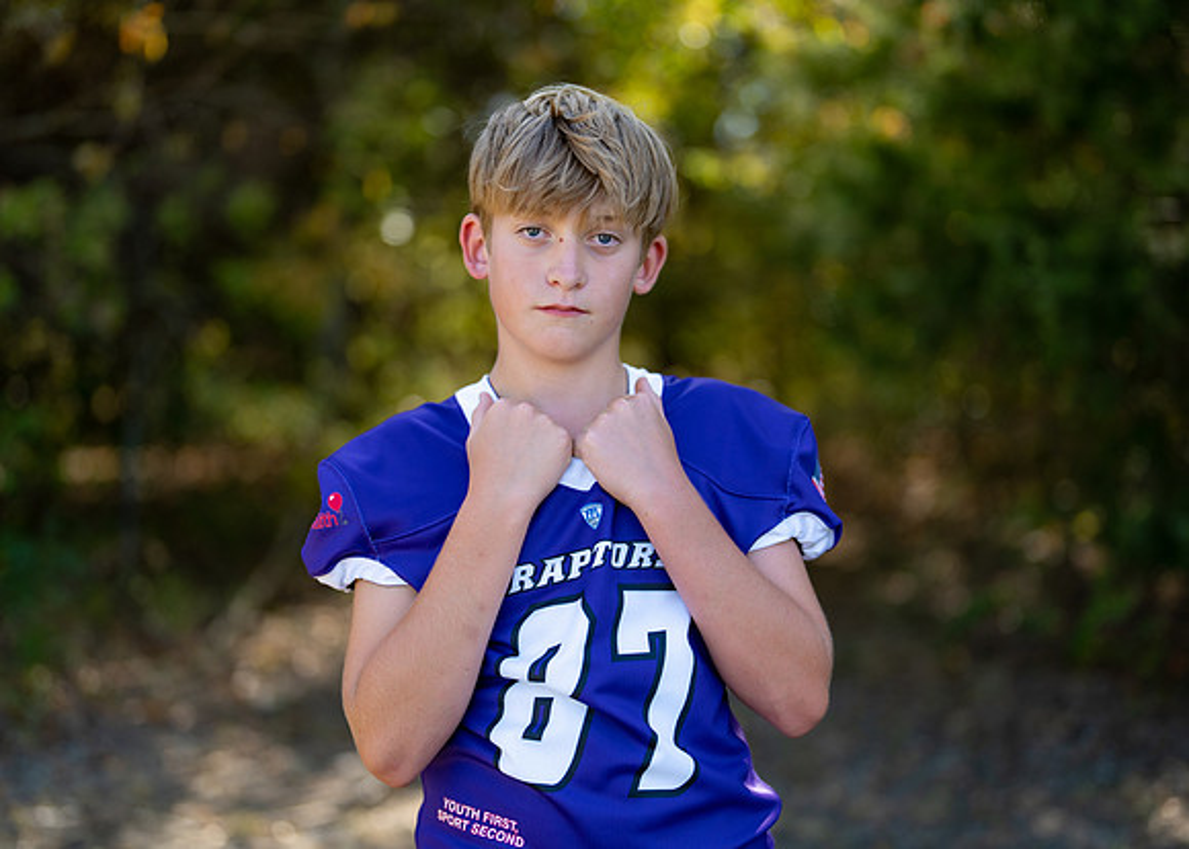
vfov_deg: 27.0
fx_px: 1769
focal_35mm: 52
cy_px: 424
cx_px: 594
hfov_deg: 37.2
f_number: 1.2
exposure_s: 1/2000
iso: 100
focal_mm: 50
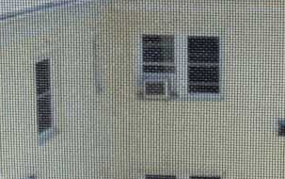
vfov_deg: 14.0
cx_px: 325
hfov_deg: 21.0
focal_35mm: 93
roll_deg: +0.1
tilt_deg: -6.6
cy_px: 26
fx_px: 723
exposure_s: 1/1447
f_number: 1.8
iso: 32
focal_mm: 4.25
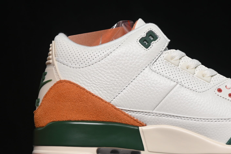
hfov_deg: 15.1
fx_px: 866
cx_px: 176
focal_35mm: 135
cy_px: 84
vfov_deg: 10.2
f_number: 6.3
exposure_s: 1/60
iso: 160
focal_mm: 50
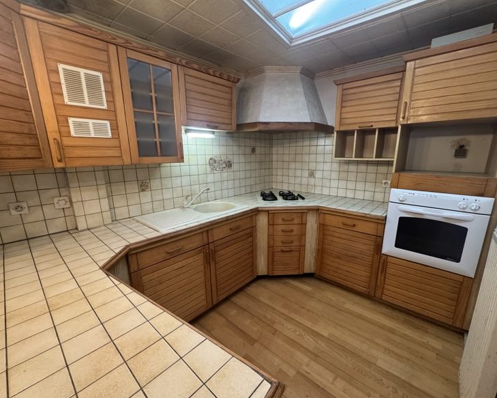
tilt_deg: -13.4
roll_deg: +0.4
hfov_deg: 96.8
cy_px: 204
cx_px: 257
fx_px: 221
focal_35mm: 15
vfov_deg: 84.0
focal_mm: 2.22
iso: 500
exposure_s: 1/50
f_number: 2.2
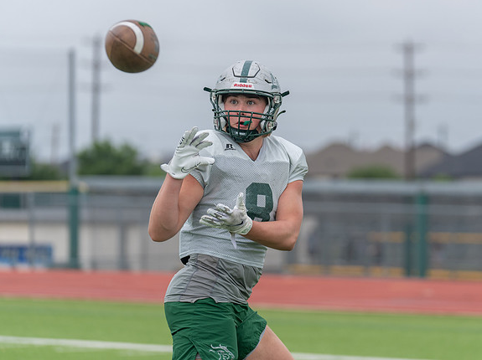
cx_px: 302
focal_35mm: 214
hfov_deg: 9.3
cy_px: 156
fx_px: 2977
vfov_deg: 6.9
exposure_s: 1/1250
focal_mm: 168
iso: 200
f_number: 3.5
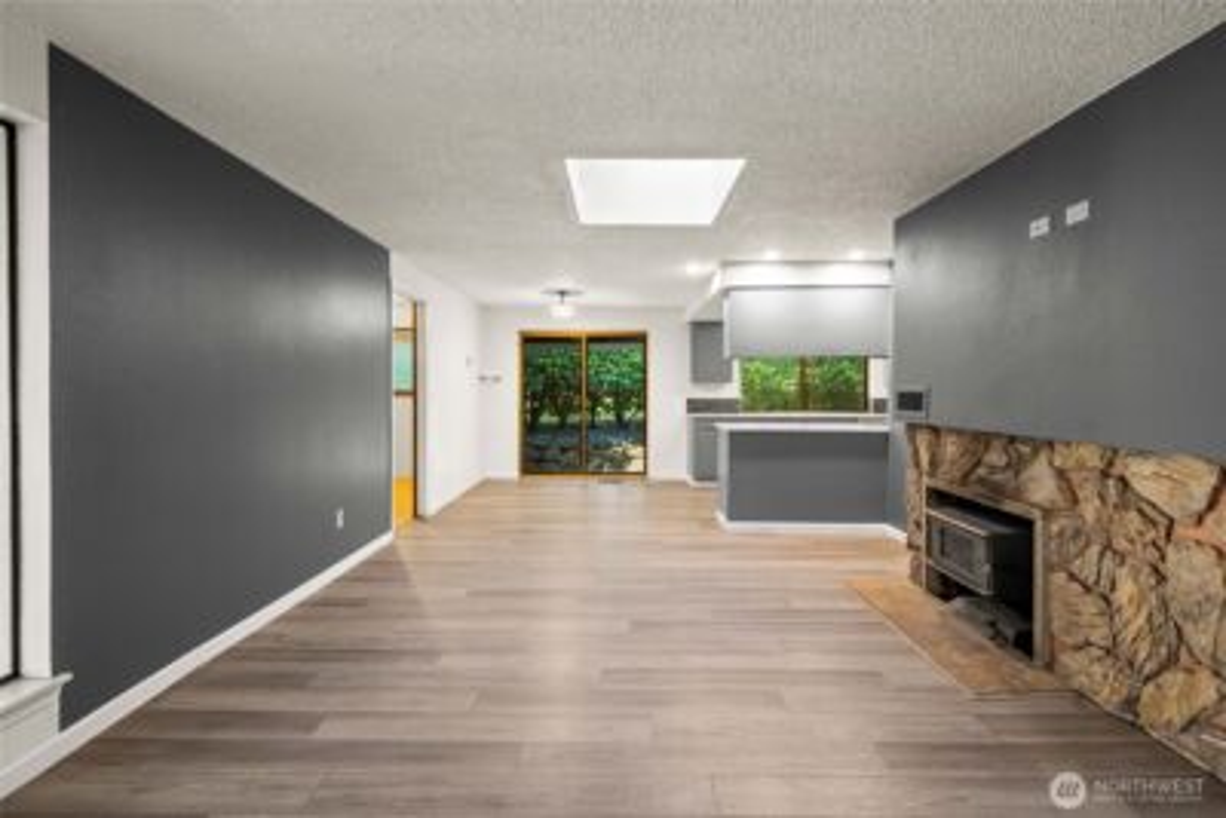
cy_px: 409
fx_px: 545
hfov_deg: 96.7
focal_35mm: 16
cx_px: 613
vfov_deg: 73.8
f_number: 7.1
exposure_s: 1/13
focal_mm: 16
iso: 6400
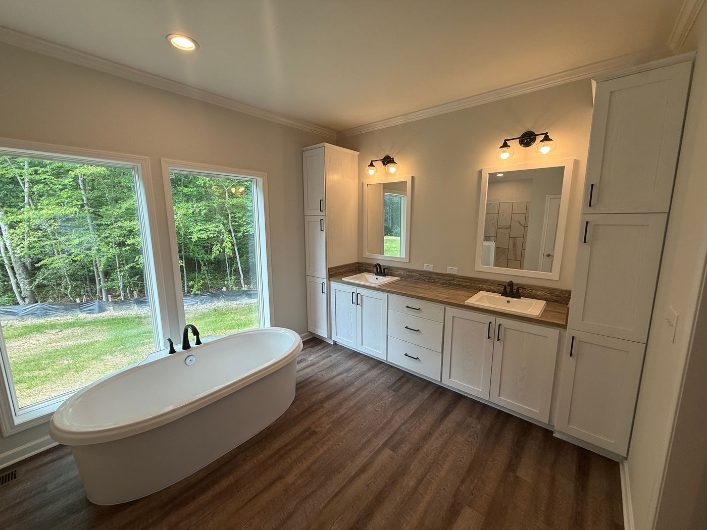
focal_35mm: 14
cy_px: 265
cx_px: 354
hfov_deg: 102.1
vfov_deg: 85.7
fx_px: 286
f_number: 2.2
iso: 64
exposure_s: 1/128
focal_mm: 2.22
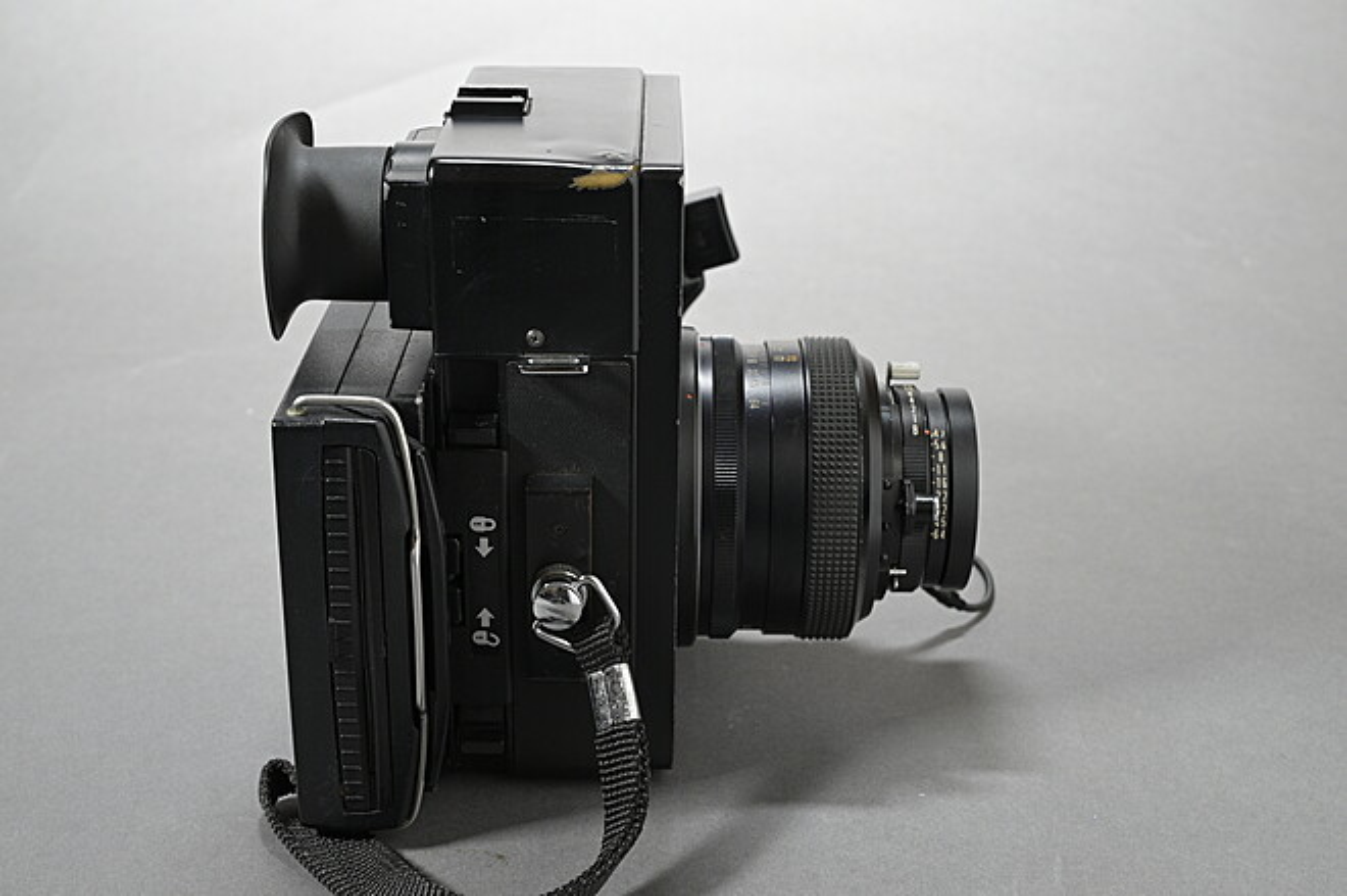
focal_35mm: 52
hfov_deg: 38.2
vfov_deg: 26.0
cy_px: 448
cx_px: 674
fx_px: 1944
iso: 400
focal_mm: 35
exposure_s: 1/4
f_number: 8
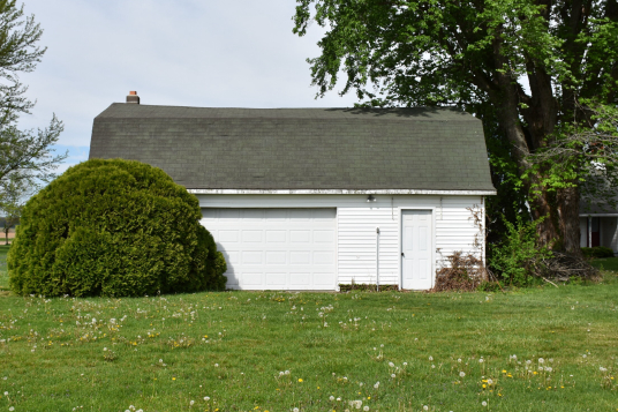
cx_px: 273
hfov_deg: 46.3
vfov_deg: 31.9
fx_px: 721
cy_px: 195
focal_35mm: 42
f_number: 8
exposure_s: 1/500
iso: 140
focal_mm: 20
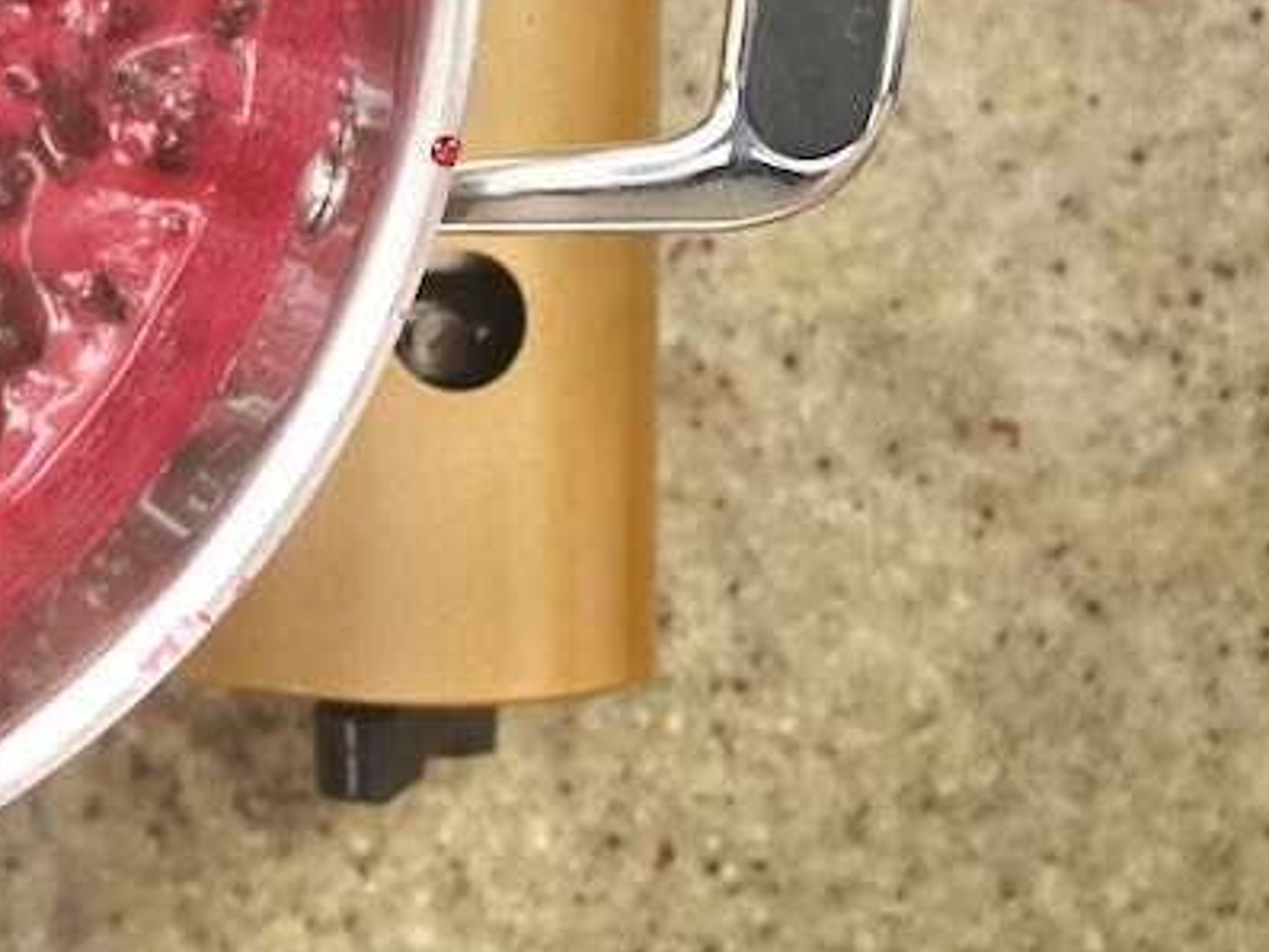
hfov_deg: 15.0
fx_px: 4474
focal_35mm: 122
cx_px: -633
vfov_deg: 12.0
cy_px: -91
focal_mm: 42
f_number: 7.1
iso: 200
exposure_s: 1/30
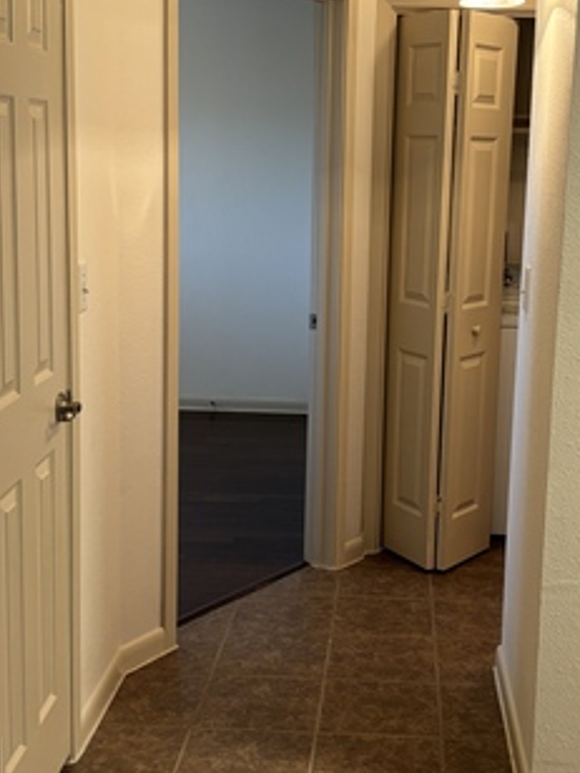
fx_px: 1206
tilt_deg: -8.5
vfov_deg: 35.5
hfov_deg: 26.9
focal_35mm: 54
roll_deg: -2.1
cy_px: 371
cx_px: 369
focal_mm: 5.96
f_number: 1.6
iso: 200
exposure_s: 1/60
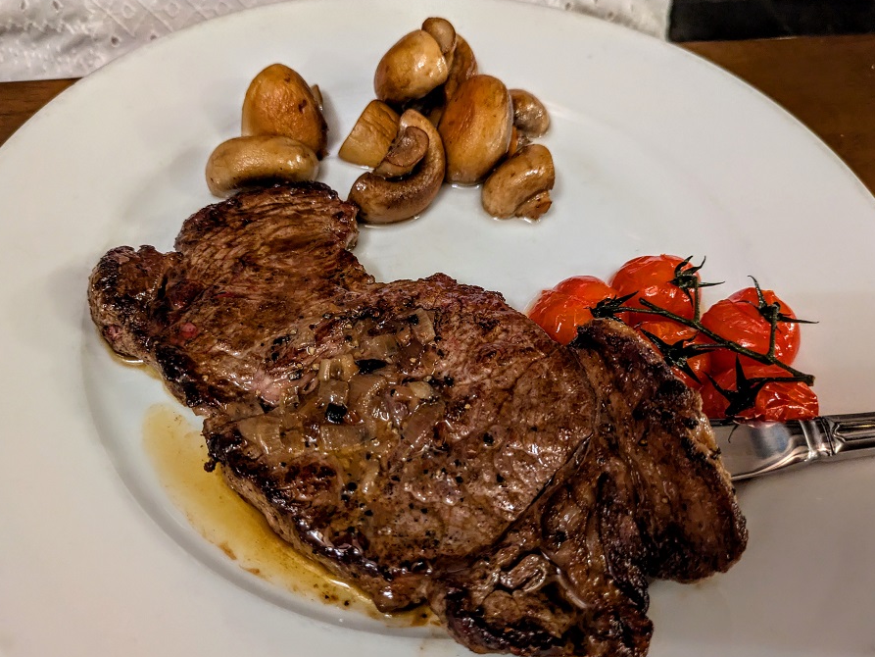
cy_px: 353
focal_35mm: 28
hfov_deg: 63.4
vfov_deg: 49.7
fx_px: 708
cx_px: 405
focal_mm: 5.43
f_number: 1.89
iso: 1315
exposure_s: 1/25
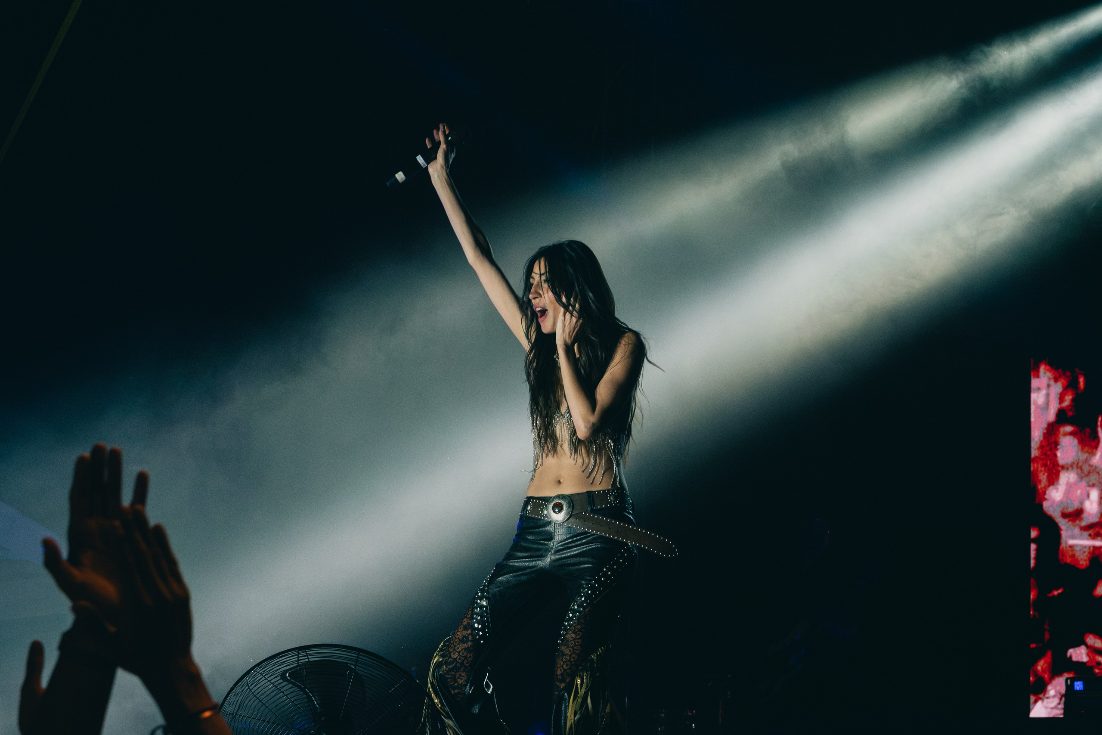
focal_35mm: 89
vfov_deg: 15.3
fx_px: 2730
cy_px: 419
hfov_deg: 22.8
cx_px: 633
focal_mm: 75
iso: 4000
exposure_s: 1/250
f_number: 8
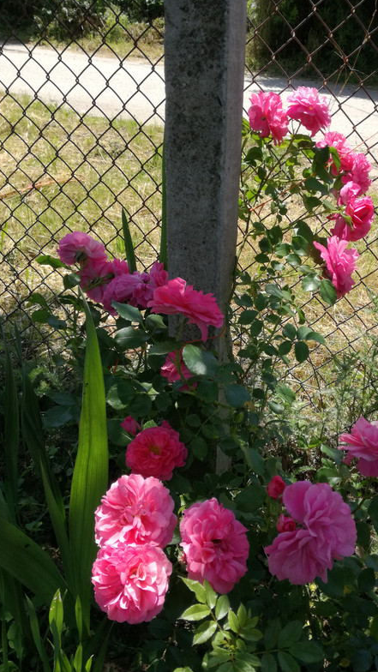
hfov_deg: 38.7
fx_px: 535
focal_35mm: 30
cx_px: 237
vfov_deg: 64.3
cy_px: 339
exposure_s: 1/746
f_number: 2
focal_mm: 3.79
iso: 50
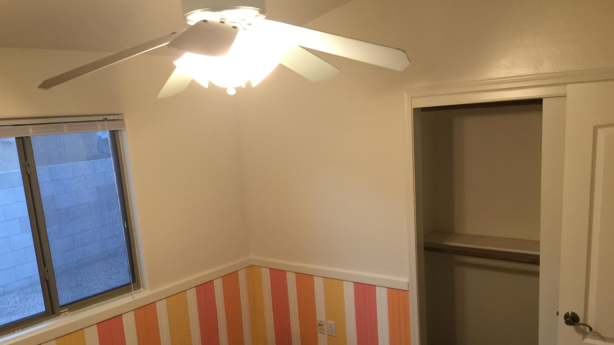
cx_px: 308
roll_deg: +4.7
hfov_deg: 61.0
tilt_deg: -14.0
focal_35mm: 32
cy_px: 227
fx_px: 521
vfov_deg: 36.3
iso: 64
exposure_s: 1/15
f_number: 2.2
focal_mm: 4.15
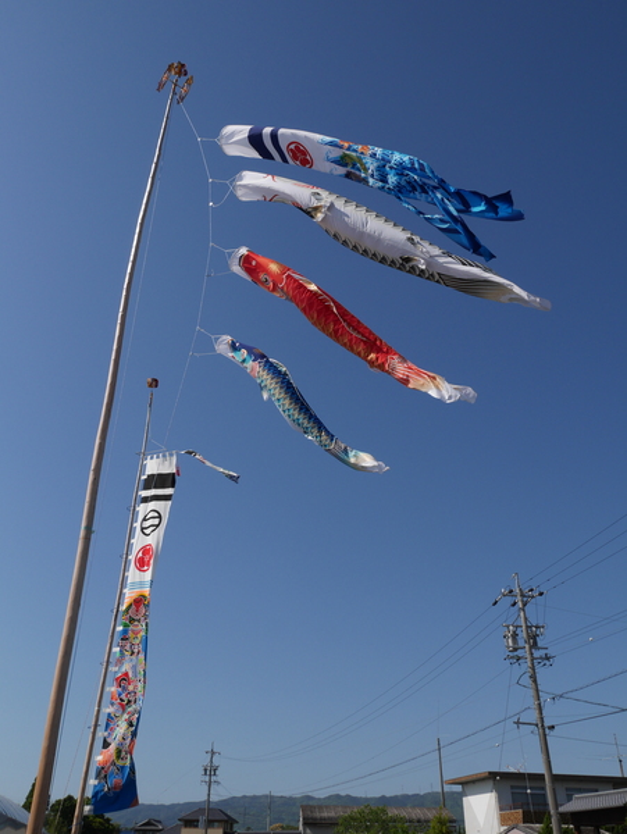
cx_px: 314
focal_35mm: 30
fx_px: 723
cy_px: 417
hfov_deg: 46.9
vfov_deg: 59.9
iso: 200
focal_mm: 15
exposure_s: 1/400
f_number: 10
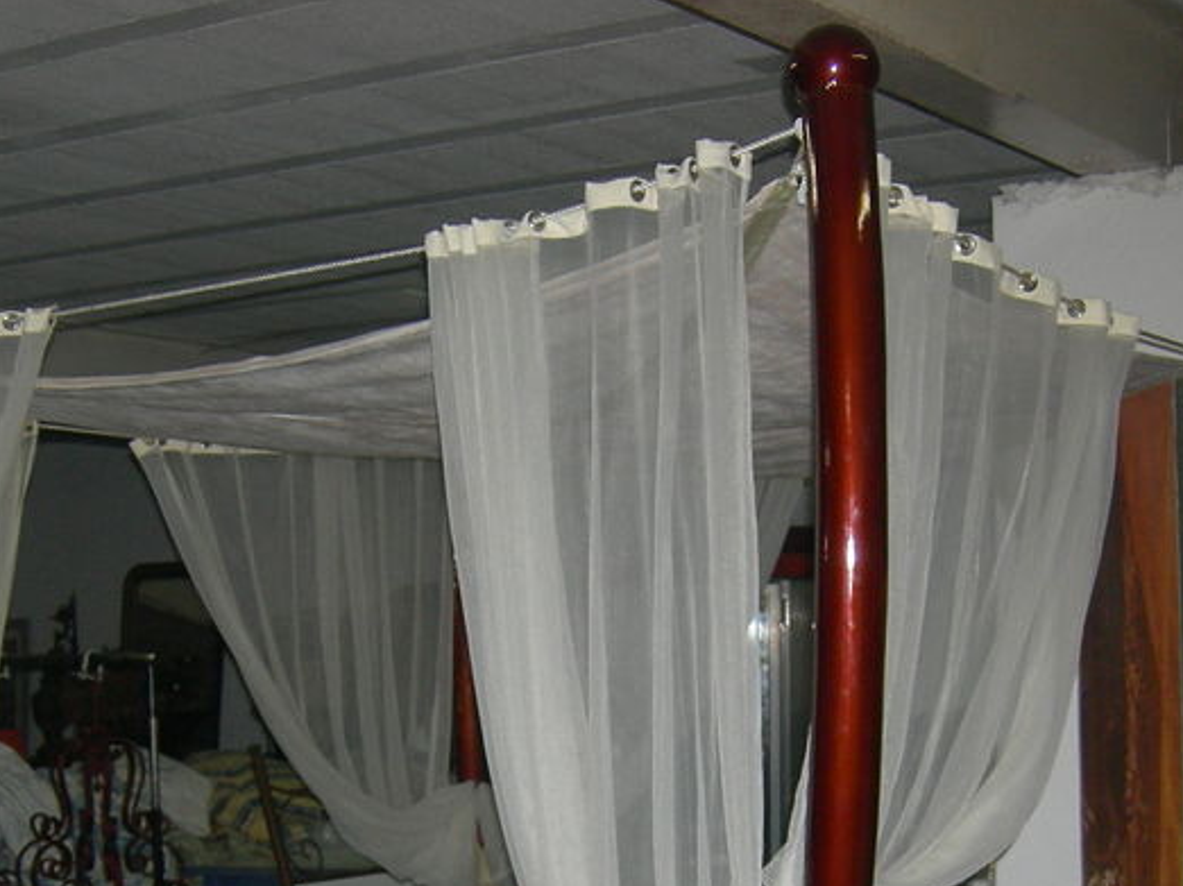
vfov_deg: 20.7
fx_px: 2357
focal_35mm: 69
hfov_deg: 28.1
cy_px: 841
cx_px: 499
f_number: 2.7
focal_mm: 7.5
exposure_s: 1/60.1
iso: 154
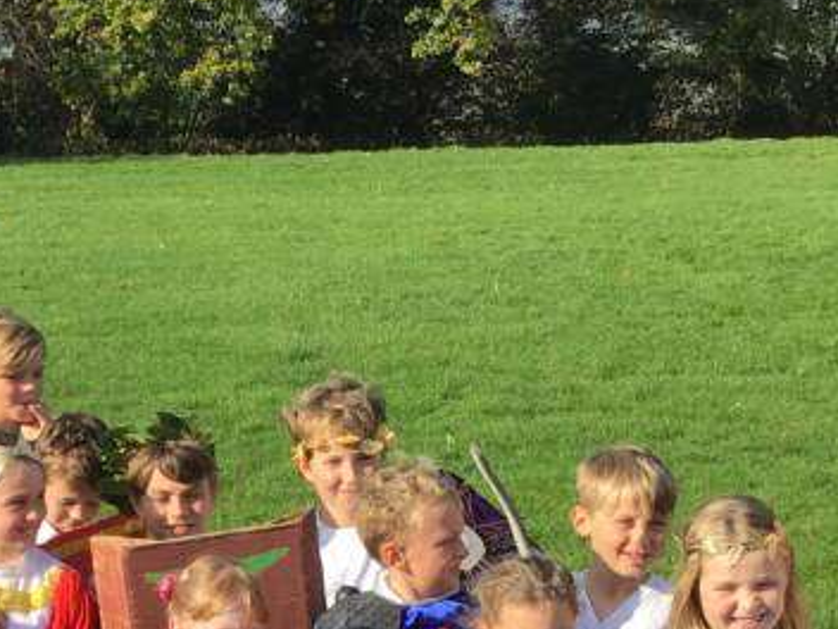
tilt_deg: -14.7
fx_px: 2276
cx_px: 37
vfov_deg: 15.5
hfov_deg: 20.3
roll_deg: +0.7
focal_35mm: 94
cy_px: 610
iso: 25
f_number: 2.4
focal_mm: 3.3
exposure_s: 1/886
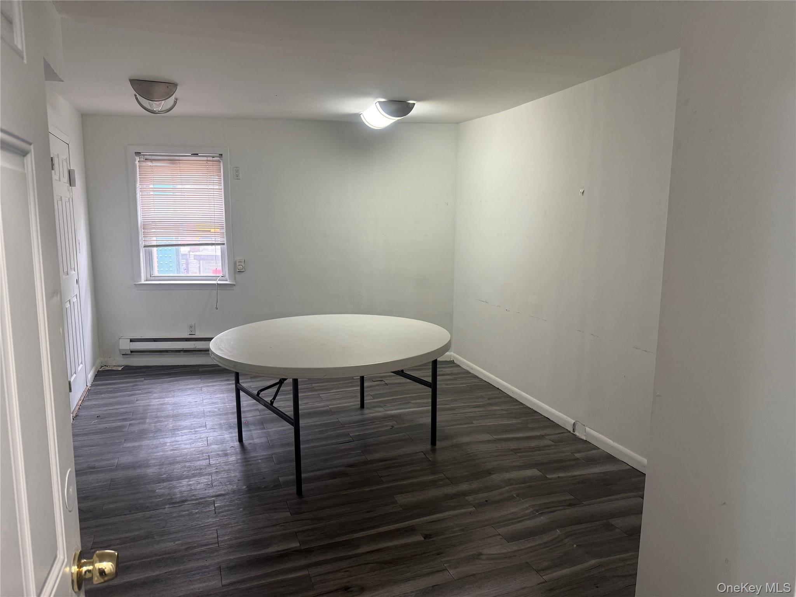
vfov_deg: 56.8
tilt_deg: -8.7
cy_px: 298
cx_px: 398
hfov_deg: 71.6
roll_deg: -0.8
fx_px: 552
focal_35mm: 24
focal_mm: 6.76
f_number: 1.78
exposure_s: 1/60
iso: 200
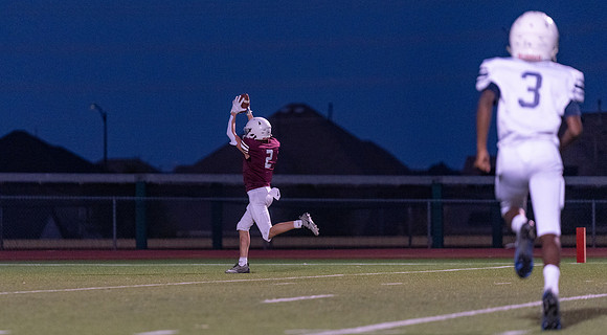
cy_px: 171
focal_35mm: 259
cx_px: 271
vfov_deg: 4.6
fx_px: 4157
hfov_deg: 8.4
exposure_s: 1/1000
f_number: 2.8
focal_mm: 200
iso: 4000
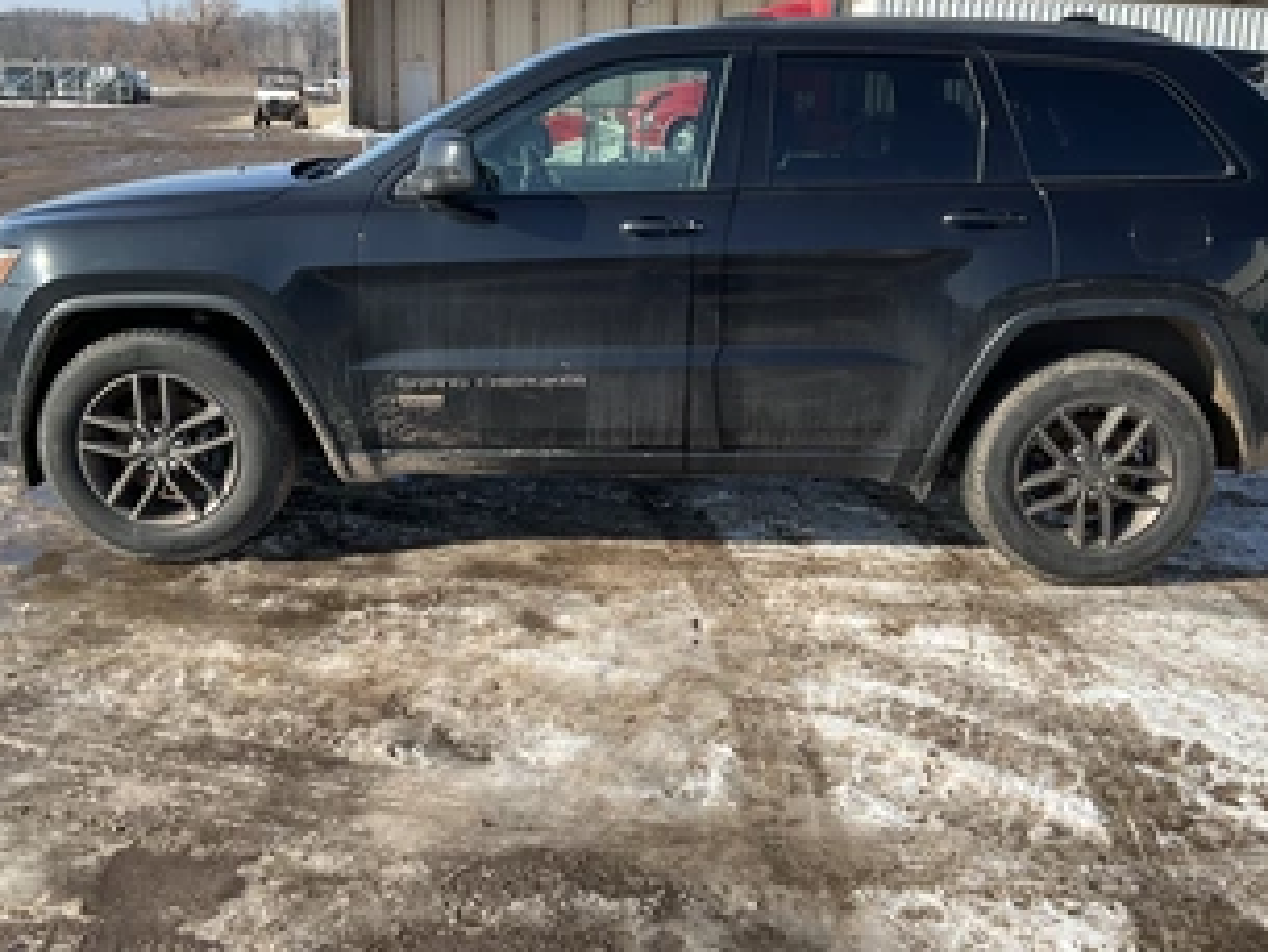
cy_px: 416
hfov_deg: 48.9
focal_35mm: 38
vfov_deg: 37.7
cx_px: 665
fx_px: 1393
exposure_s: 1/1377
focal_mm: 3
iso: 25
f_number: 1.8
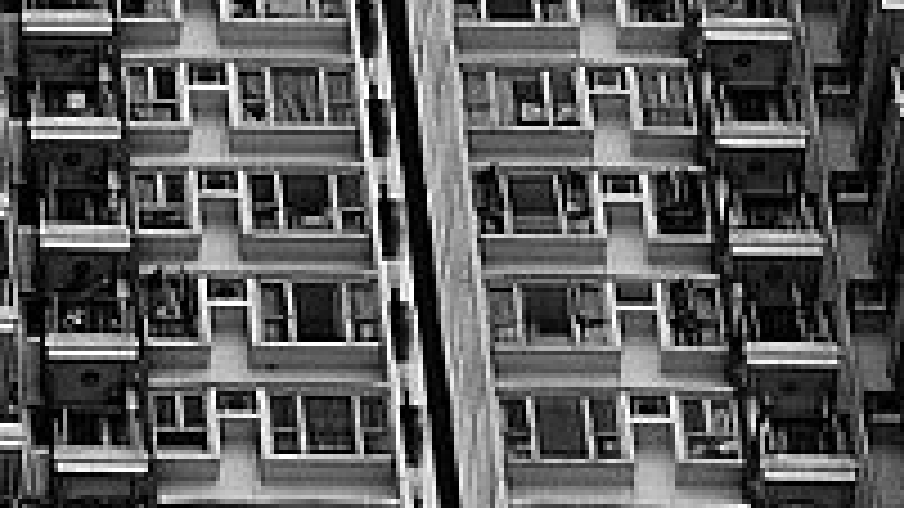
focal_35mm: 416
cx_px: -873
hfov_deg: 5.1
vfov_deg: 2.9
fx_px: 9970
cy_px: 755
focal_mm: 50
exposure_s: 1/800
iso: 100
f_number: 3.5
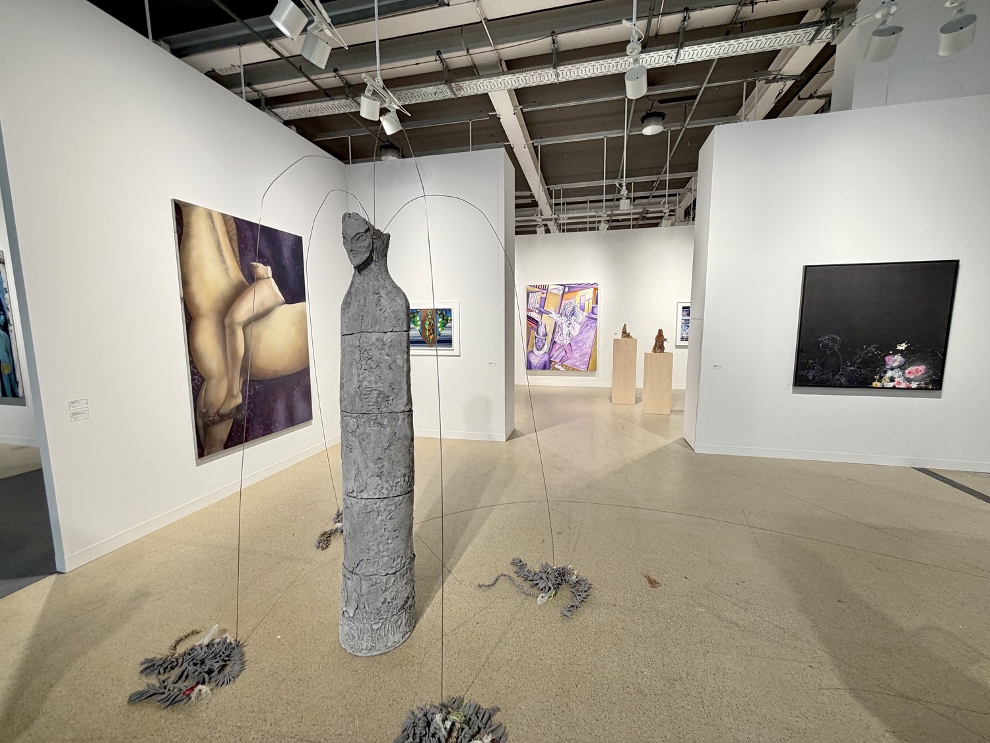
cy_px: 372
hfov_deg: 102.1
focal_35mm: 14
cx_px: 495
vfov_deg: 85.7
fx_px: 400
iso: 100
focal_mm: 2.22
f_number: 2.2
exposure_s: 1/100
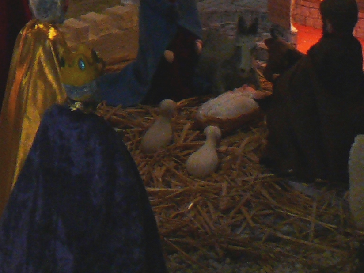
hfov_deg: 11.8
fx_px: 1630
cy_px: -285
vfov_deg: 9.0
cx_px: -285
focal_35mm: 155
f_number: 2.8
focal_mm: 7.4
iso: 125
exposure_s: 1/30
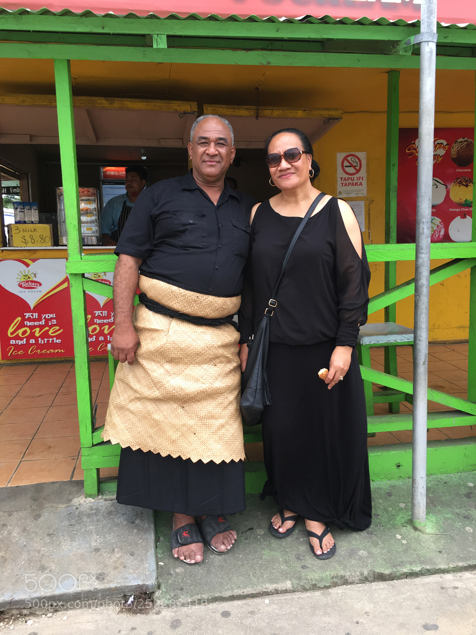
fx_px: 532
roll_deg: +0.6
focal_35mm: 29
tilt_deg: -9.2
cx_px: 238
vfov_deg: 61.7
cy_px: 318
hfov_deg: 48.2
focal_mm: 4.15
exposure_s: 1/100
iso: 40
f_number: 2.2
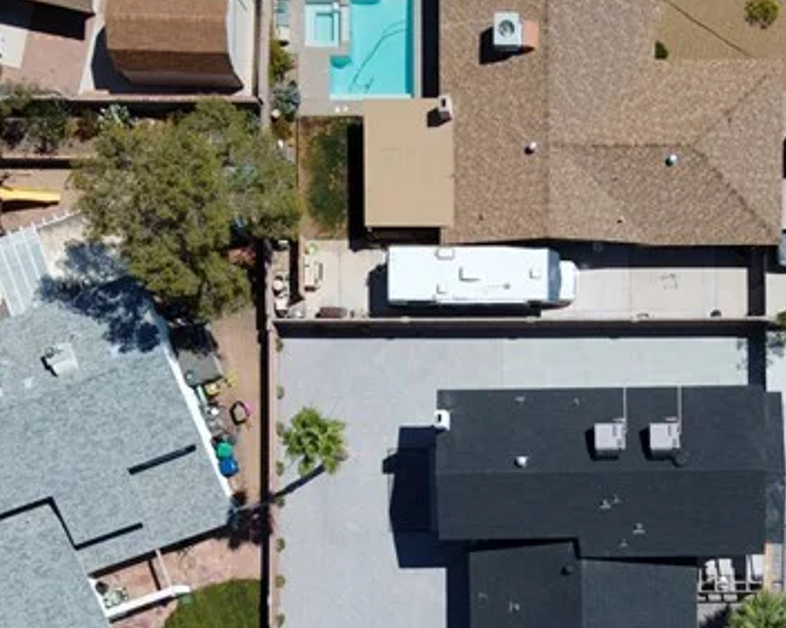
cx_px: 577
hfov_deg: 27.6
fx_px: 1581
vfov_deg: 21.7
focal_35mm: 68
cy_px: 610
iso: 100
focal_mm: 4.5
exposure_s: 1/1000
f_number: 2.8
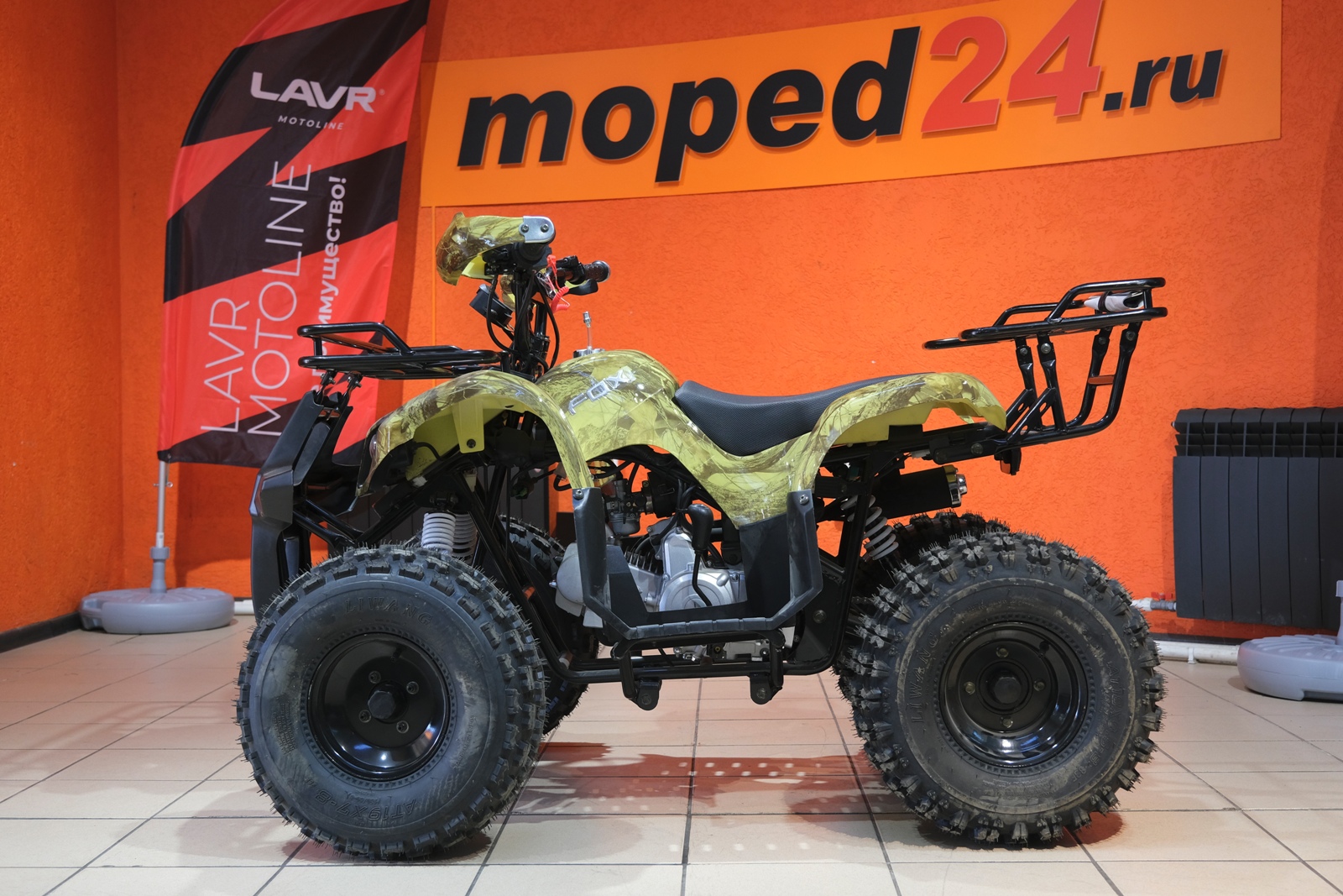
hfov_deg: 44.5
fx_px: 1641
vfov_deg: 30.5
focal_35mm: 44
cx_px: 672
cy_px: 448
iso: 800
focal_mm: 29.2
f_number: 4
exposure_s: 1/60
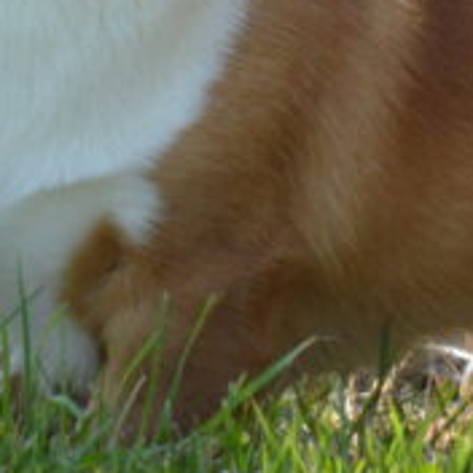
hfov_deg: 1.3
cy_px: -90
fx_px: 20623
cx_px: 400
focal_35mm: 1334
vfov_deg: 1.3
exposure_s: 1/320
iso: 400
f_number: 9
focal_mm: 180
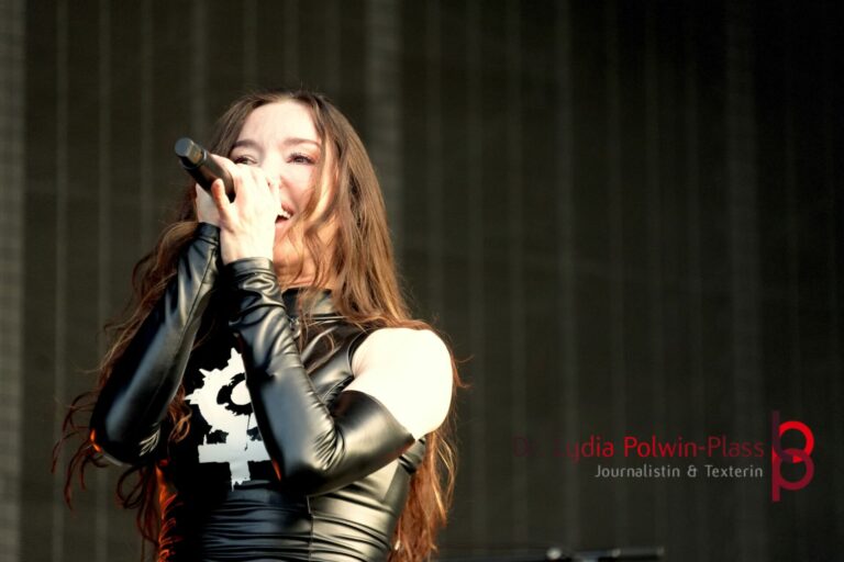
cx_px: 422
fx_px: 6892
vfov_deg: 4.7
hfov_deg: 7.0
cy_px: 281
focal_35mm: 294
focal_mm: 196
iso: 2000
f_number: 6.3
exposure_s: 1/320
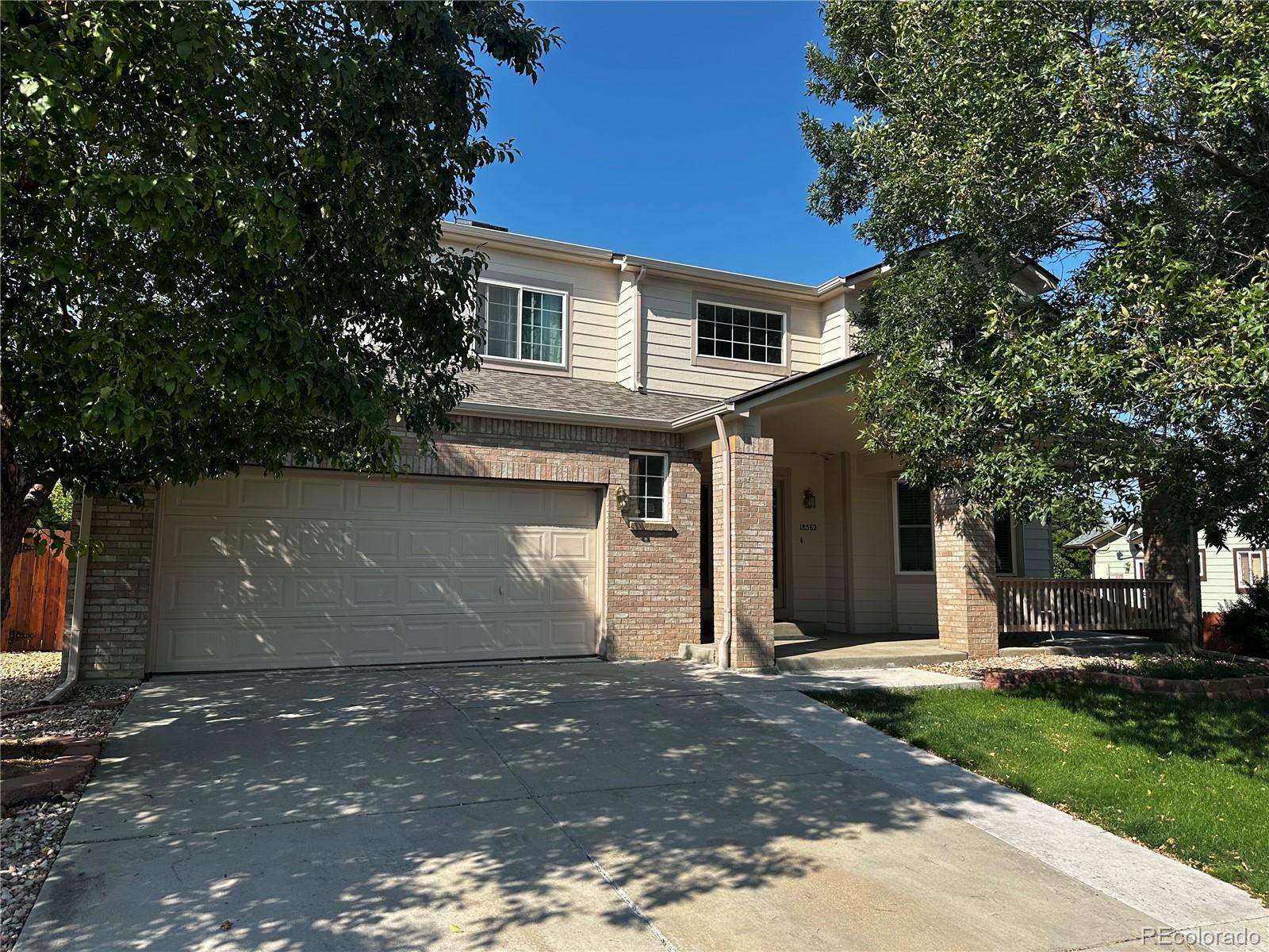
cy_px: 476
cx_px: 634
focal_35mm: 24
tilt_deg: +6.3
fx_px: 880
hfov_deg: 71.6
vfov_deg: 56.8
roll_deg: -0.6
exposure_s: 1/2591
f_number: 1.78
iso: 80
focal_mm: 6.86
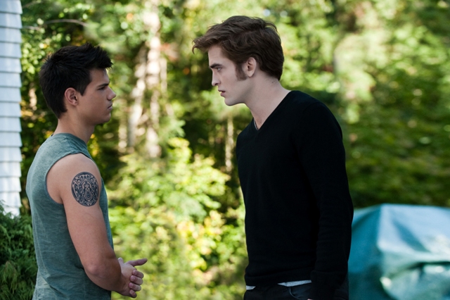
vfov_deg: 11.0
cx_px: 225
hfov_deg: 16.4
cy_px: 150
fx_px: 1562
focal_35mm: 125
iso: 500
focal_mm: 125
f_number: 5
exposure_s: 1/250
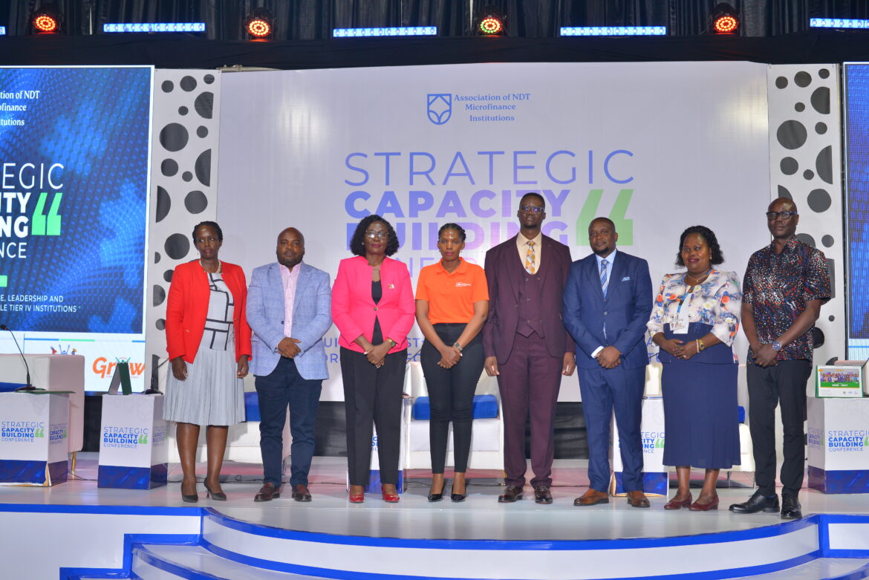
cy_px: 290
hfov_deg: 39.6
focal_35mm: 50
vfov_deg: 27.0
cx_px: 434
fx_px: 1207
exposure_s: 1/125
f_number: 6.3
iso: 500
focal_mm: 50
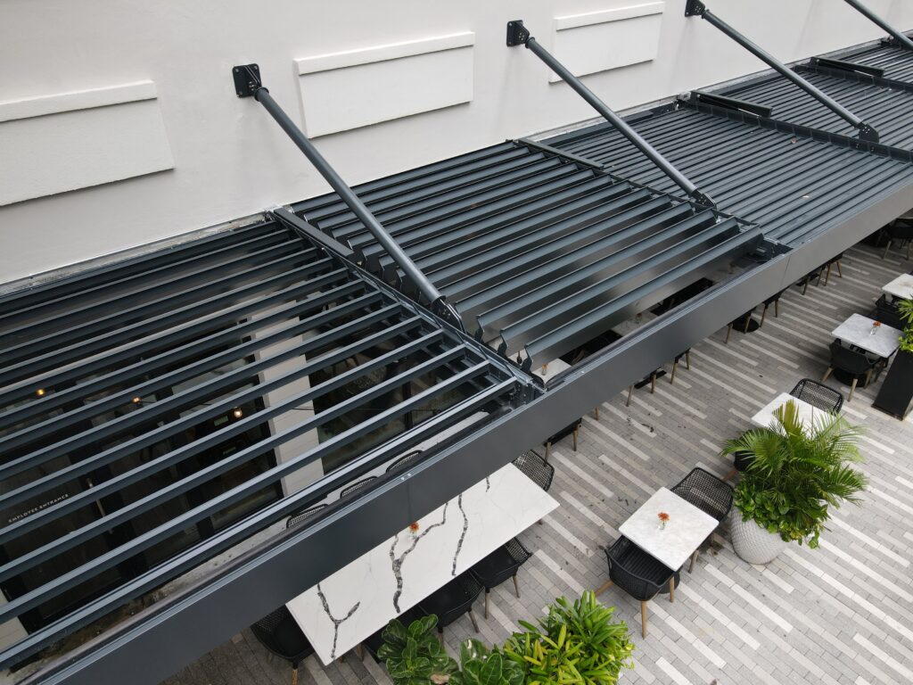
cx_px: 456
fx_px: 633
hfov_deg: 71.6
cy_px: 342
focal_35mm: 24
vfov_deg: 56.8
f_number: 2.8
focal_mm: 4.5
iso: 100
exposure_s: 1/90
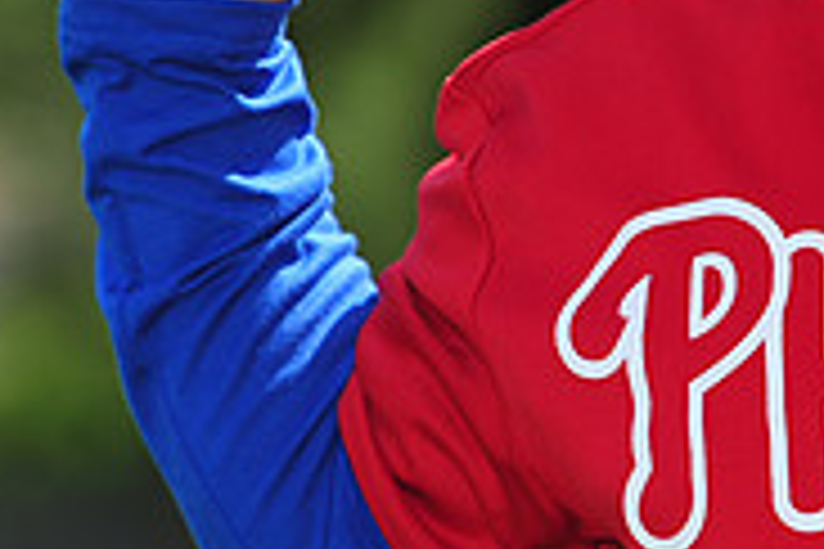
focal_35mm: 633
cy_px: -171
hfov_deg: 3.3
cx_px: 1058
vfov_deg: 2.2
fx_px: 14488
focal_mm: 200
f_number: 5.6
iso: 200
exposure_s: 1/400
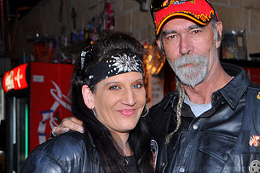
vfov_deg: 17.7
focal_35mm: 77
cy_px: 119
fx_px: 555
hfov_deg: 25.9
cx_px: 207
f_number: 4
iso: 200
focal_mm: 27
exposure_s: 1/60
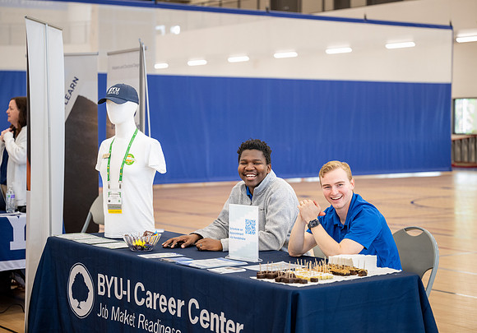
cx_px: 252
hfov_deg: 26.7
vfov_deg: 18.8
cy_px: 161
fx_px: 1004
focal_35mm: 75
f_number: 2.8
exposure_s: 1/160
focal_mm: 70
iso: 2000
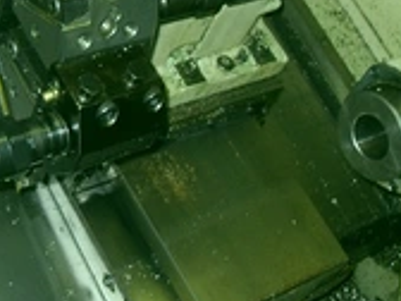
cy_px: 41
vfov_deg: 18.0
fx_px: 938
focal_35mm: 81
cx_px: 150
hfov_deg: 24.1
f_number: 2.8
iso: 100
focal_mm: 6.3
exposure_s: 1/45
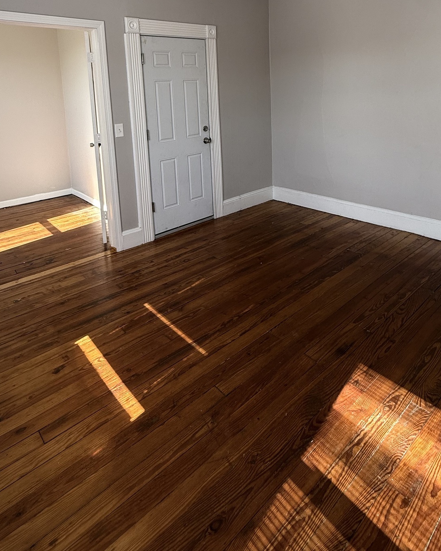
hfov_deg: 60.9
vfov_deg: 68.3
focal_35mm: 23
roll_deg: +1.6
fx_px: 375
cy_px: 144
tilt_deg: -7.4
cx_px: 214
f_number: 2.2
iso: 64
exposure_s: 1/122
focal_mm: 2.22
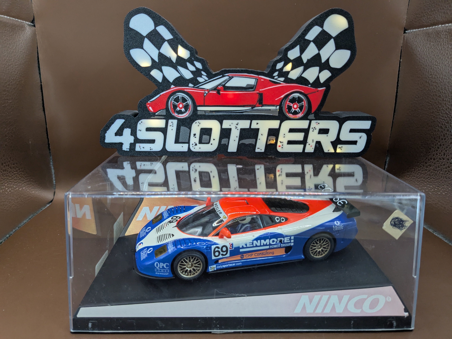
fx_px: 353
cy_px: 170
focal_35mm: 27
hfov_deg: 65.3
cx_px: 226
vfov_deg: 51.4
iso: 353
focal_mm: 4.38
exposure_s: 1/99.9
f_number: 1.73
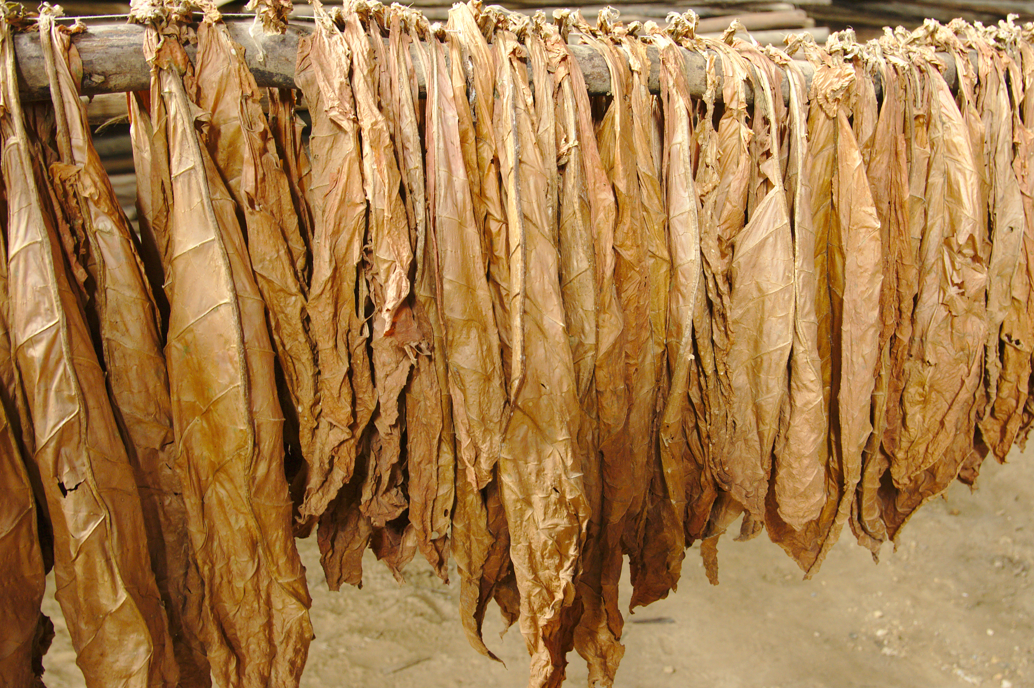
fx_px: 947
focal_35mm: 33
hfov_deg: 57.2
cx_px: 561
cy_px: 350
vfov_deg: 39.9
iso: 800
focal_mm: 20
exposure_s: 1/13
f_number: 5.6
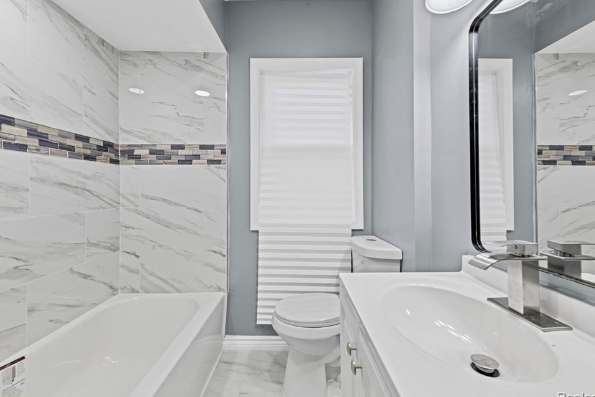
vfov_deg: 77.3
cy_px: 194
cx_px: 301
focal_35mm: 15
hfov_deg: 100.4
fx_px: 248
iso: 400
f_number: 10
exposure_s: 1/8
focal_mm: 14
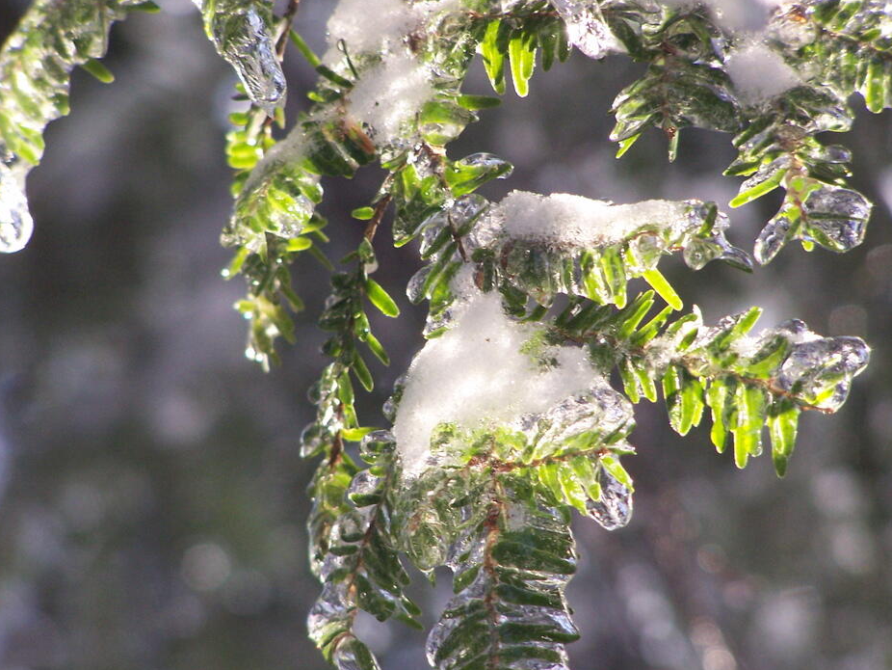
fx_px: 10826
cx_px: 484
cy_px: 342
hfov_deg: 4.7
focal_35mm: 420
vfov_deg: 3.5
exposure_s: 1/250
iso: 200
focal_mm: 63
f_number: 3.7
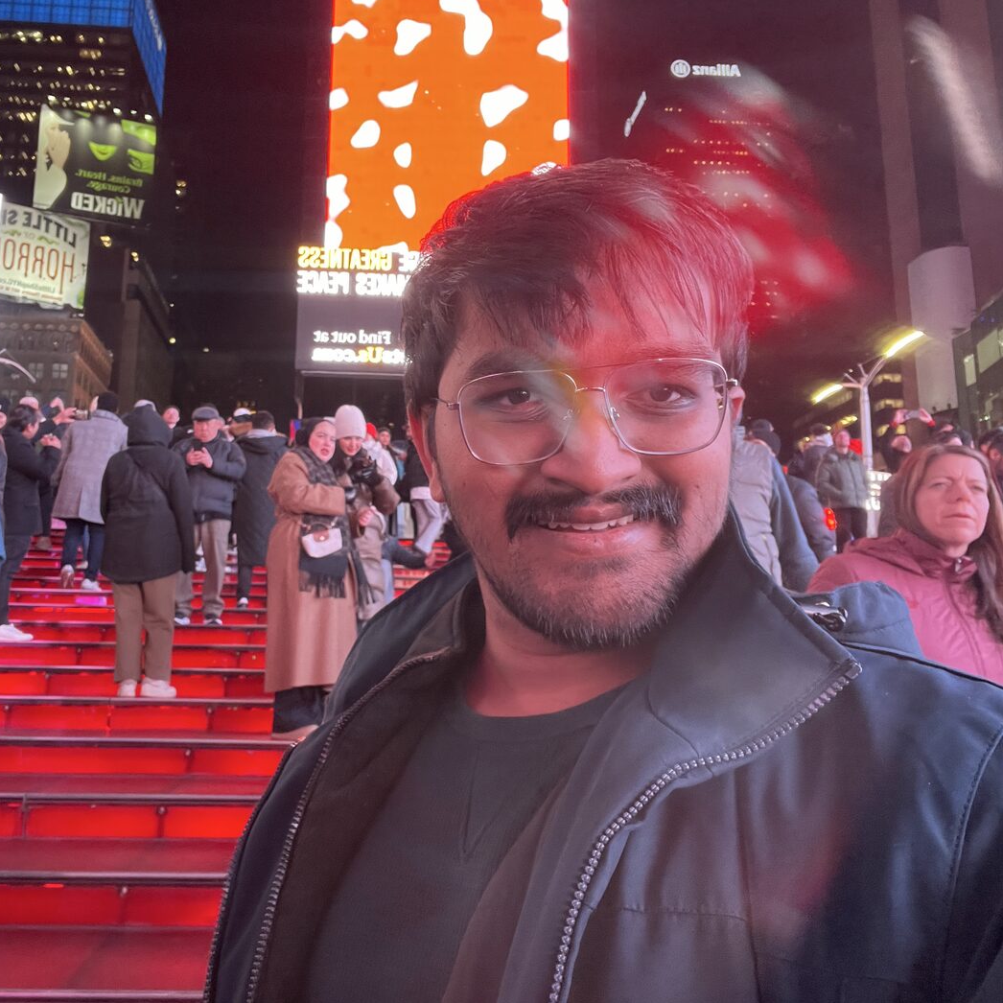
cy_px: 487
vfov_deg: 57.3
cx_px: 390
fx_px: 918
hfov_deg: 56.8
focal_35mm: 28
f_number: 2.2
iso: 320
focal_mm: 2.71
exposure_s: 1/60
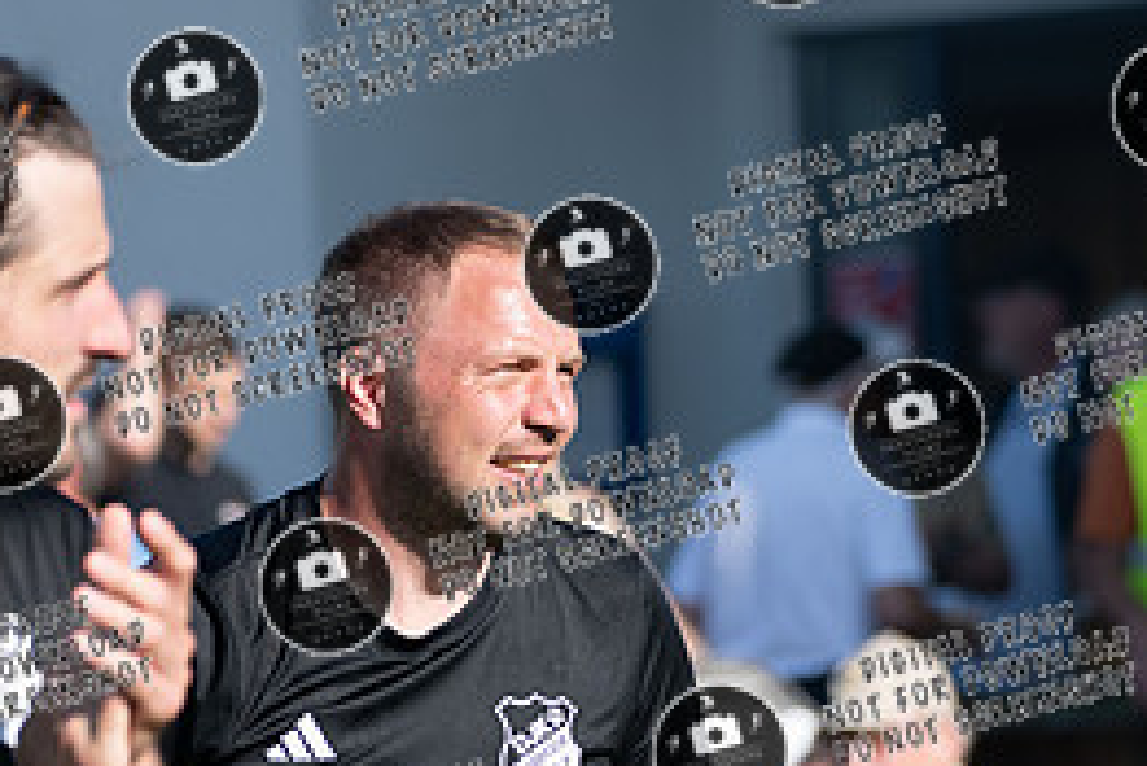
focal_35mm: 442
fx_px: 14090
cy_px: 803
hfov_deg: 4.7
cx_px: 416
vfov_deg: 3.1
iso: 220
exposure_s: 1/800
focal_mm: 200
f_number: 5.6
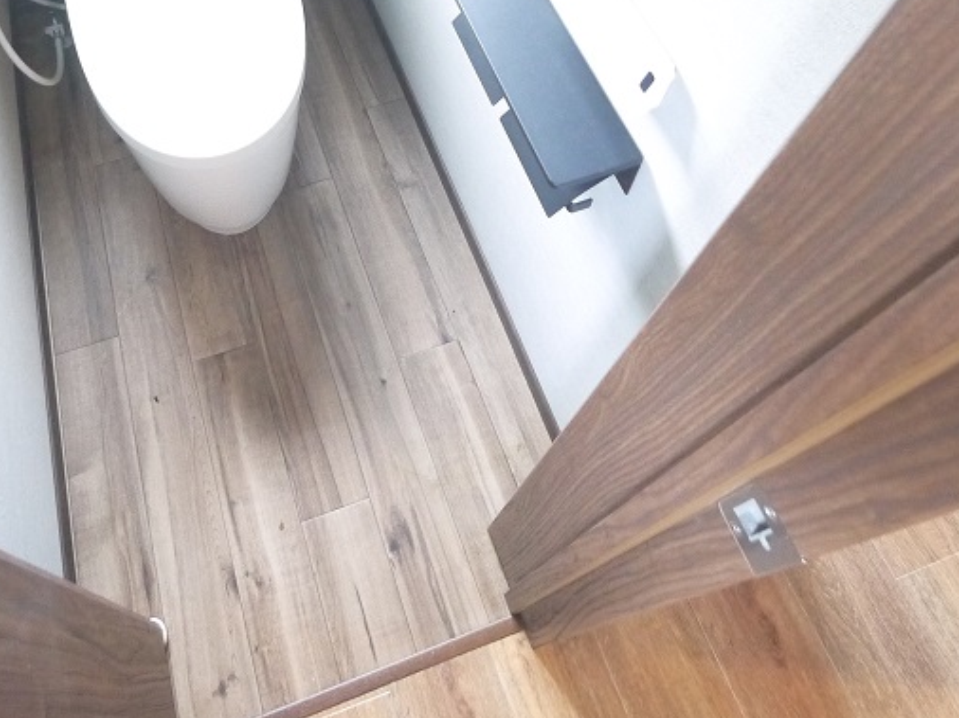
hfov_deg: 56.9
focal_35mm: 31
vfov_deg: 38.5
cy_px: -51
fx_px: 858
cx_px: 309
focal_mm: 7
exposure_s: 1/40
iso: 1600
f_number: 4
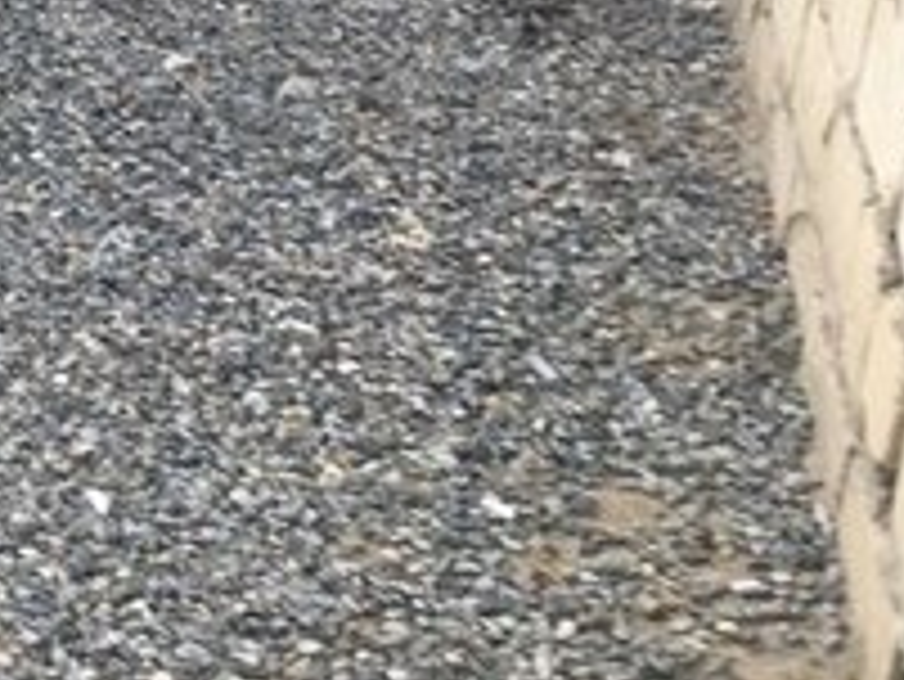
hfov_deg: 18.3
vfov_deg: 14.9
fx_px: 2482
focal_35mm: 95
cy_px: -218
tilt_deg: -13.4
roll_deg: -2.1
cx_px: -463
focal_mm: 4.15
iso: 25
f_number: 2.2
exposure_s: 1/50
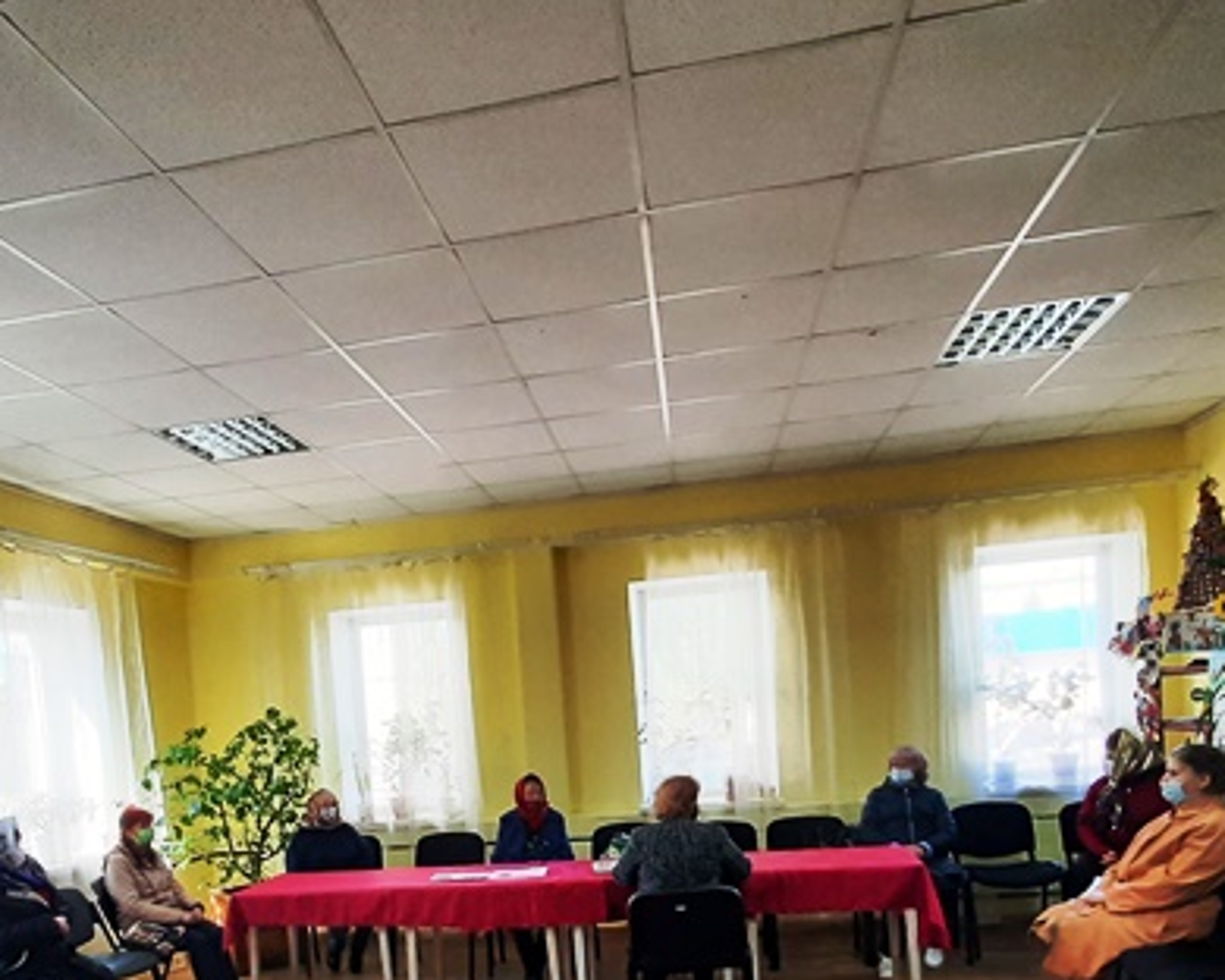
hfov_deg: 67.8
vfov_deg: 53.3
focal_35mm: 25
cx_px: 525
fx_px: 906
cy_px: 773
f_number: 2.2
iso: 50
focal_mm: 1.42
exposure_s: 1/50
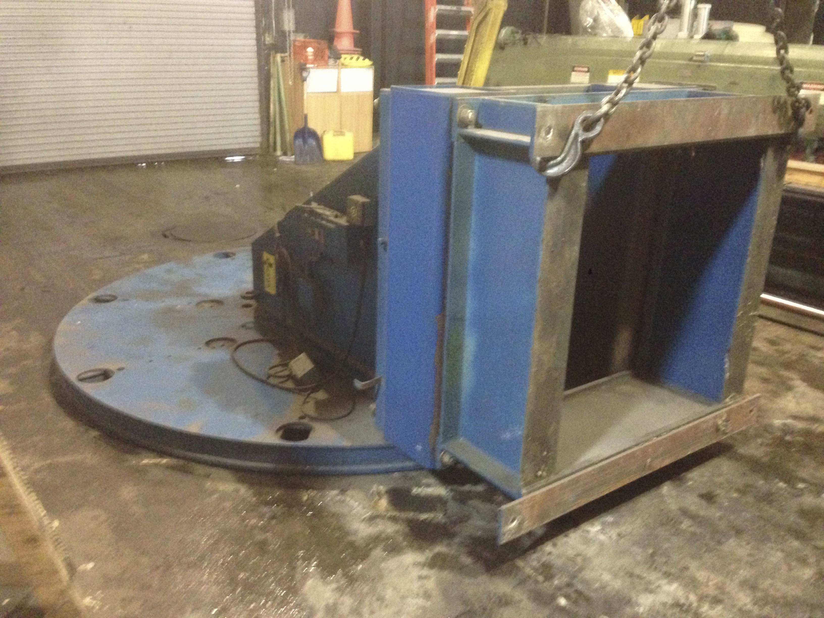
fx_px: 786
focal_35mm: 33
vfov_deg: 42.9
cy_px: 309
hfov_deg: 55.4
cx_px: 412
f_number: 2.4
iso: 800
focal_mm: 4.12
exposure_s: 1/15
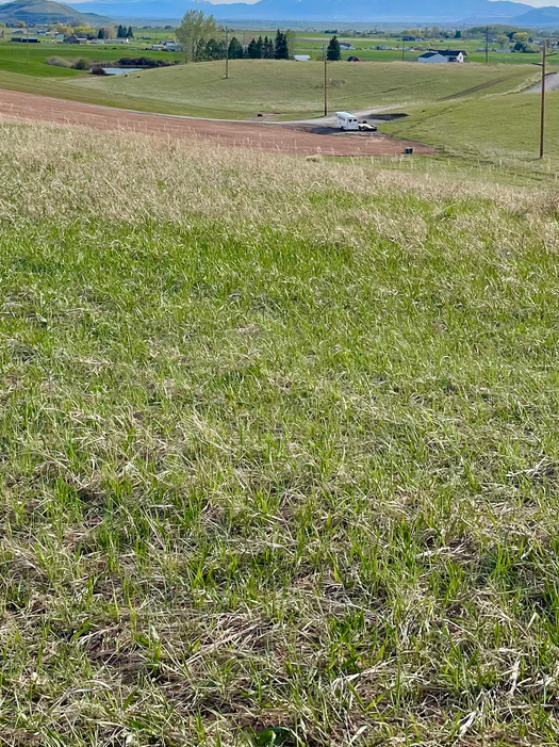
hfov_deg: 25.5
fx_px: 1228
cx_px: 170
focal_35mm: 57
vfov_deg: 32.4
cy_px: 100
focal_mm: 4.2
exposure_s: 1/4464
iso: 32
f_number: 1.6
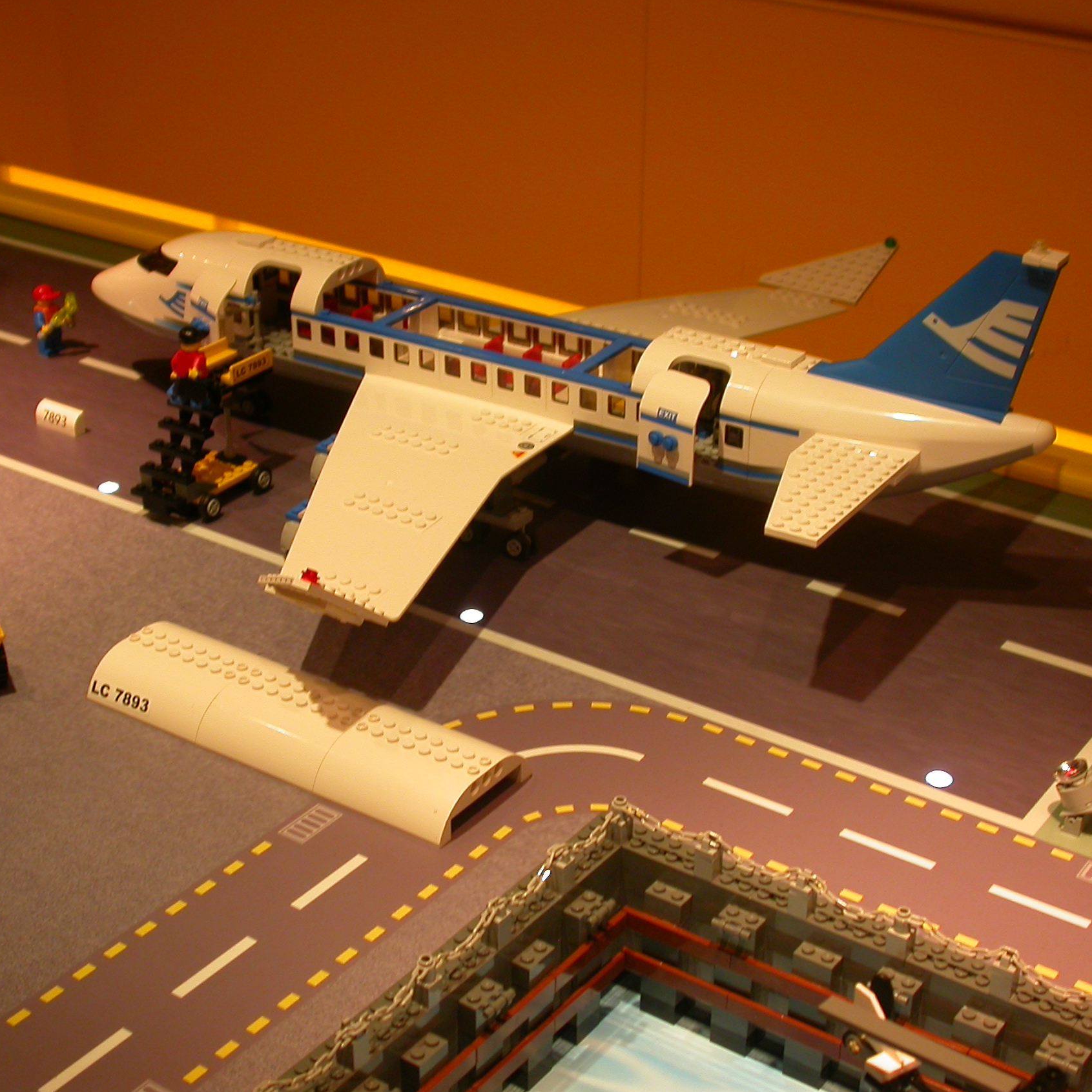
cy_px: 544
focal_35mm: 57
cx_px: 511
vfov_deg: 30.0
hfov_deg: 30.0
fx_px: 2034
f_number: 2.8
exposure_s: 1/42.7
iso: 100
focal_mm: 10
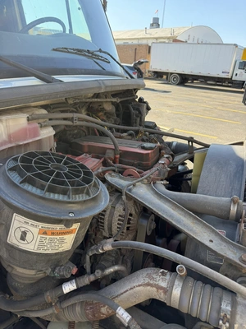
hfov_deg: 56.8
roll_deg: -4.4
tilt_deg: -21.1
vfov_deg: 71.6
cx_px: 123
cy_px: 164
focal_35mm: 24
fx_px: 227
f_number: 1.78
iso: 100
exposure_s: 1/1060
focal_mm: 6.76
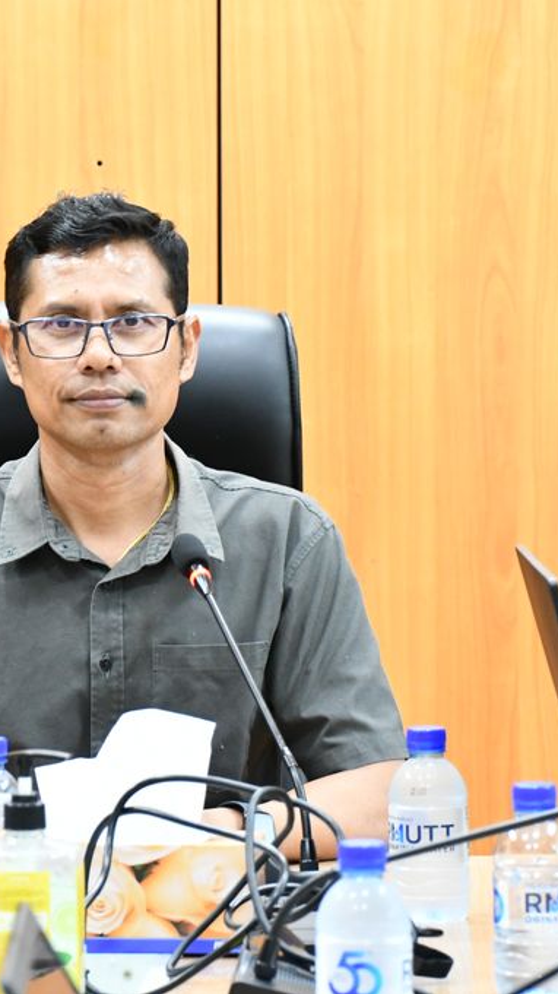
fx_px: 5608
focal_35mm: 213
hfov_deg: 5.7
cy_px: 496
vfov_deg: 10.1
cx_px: 99
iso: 3200
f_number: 5.3
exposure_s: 1/80
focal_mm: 90
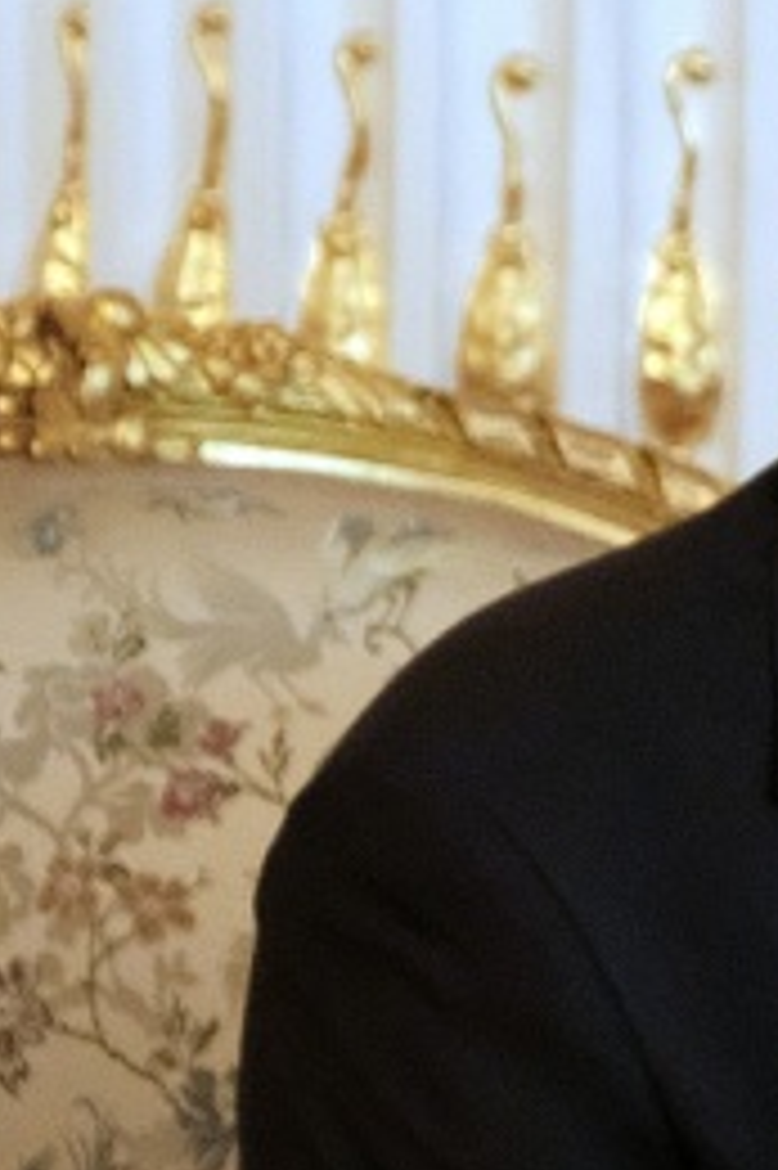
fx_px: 8991
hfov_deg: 4.8
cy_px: 837
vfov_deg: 7.4
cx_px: 2249
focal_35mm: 277
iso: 5000
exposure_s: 1/320
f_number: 2.8
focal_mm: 40.1
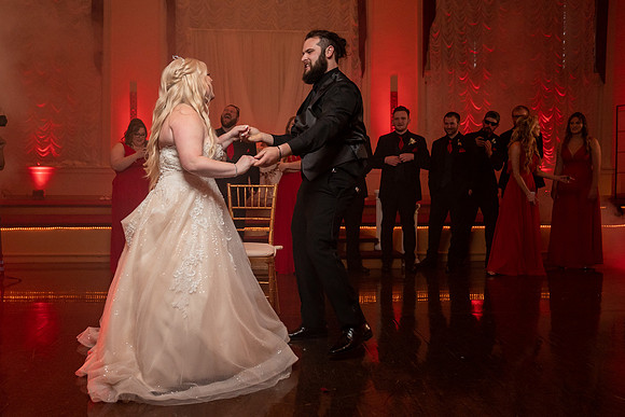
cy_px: 198
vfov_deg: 40.0
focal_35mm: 33
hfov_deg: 57.1
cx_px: 281
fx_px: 572
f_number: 4
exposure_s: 1/200
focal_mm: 29
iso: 2000
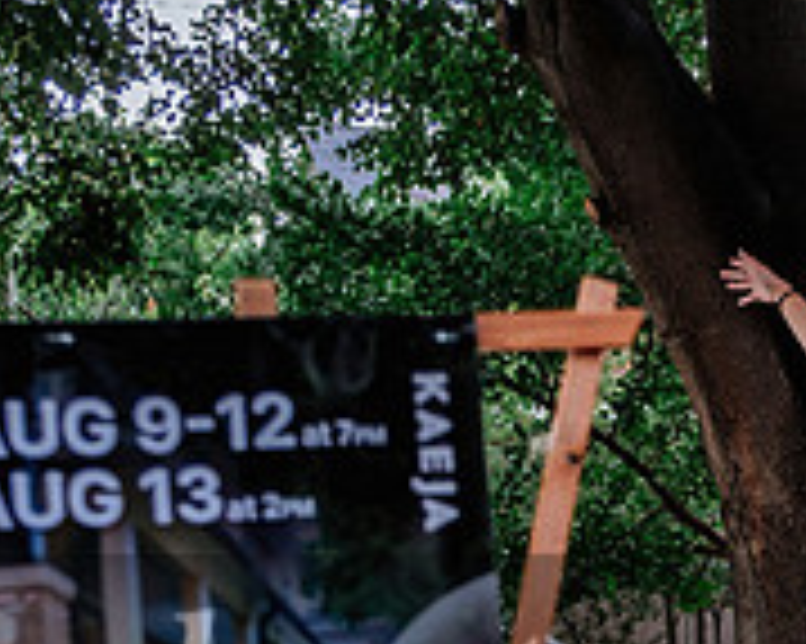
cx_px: 779
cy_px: 727
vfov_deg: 18.0
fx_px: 1955
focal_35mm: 82
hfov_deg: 22.5
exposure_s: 1/250
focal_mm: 18.2
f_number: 2.8
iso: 800
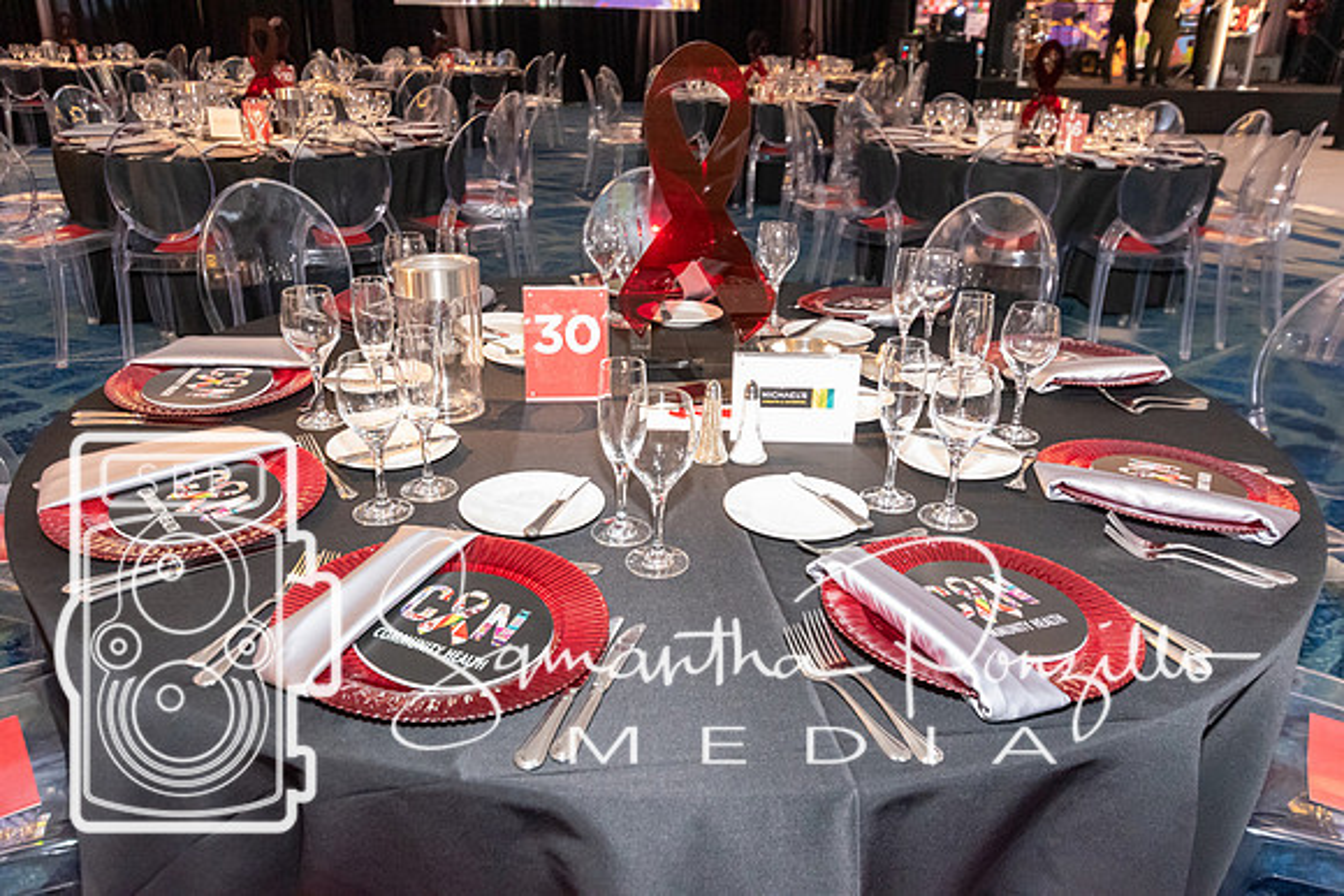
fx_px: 1008
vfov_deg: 48.0
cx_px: 672
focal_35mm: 27
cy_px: 448
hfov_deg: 67.4
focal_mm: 18
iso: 3200
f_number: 3.5
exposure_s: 1/60
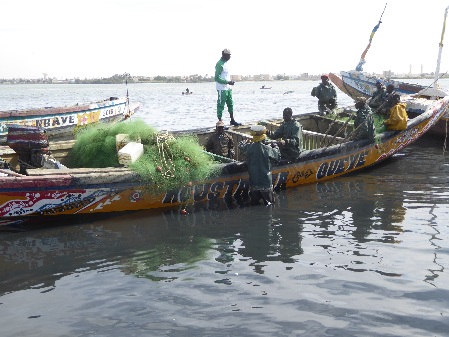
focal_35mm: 46
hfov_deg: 41.2
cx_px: 224
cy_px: 168
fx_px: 597
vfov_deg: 31.5
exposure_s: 1/320
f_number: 3.9
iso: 80
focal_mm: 7.8
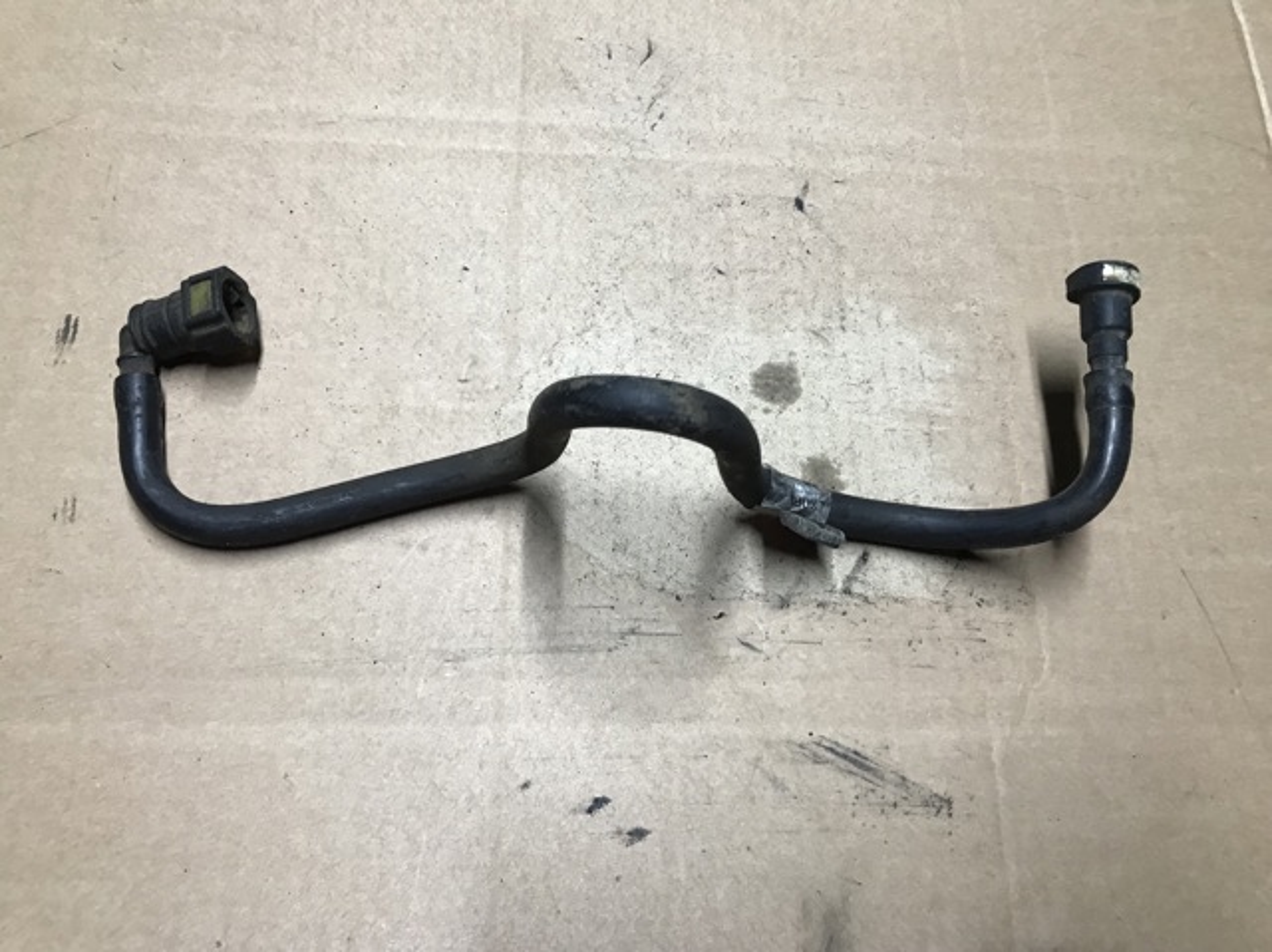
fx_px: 1028
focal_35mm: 28
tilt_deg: -70.2
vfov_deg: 49.7
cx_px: 636
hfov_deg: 63.5
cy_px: 476
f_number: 1.8
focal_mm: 3.99
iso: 32
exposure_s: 1/25
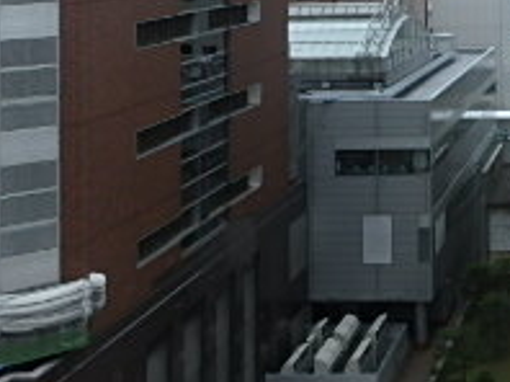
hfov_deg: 25.3
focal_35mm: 68
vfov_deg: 20.2
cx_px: 631
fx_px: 1001
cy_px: -83
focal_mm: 3.7
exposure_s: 1/400
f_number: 6
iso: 125
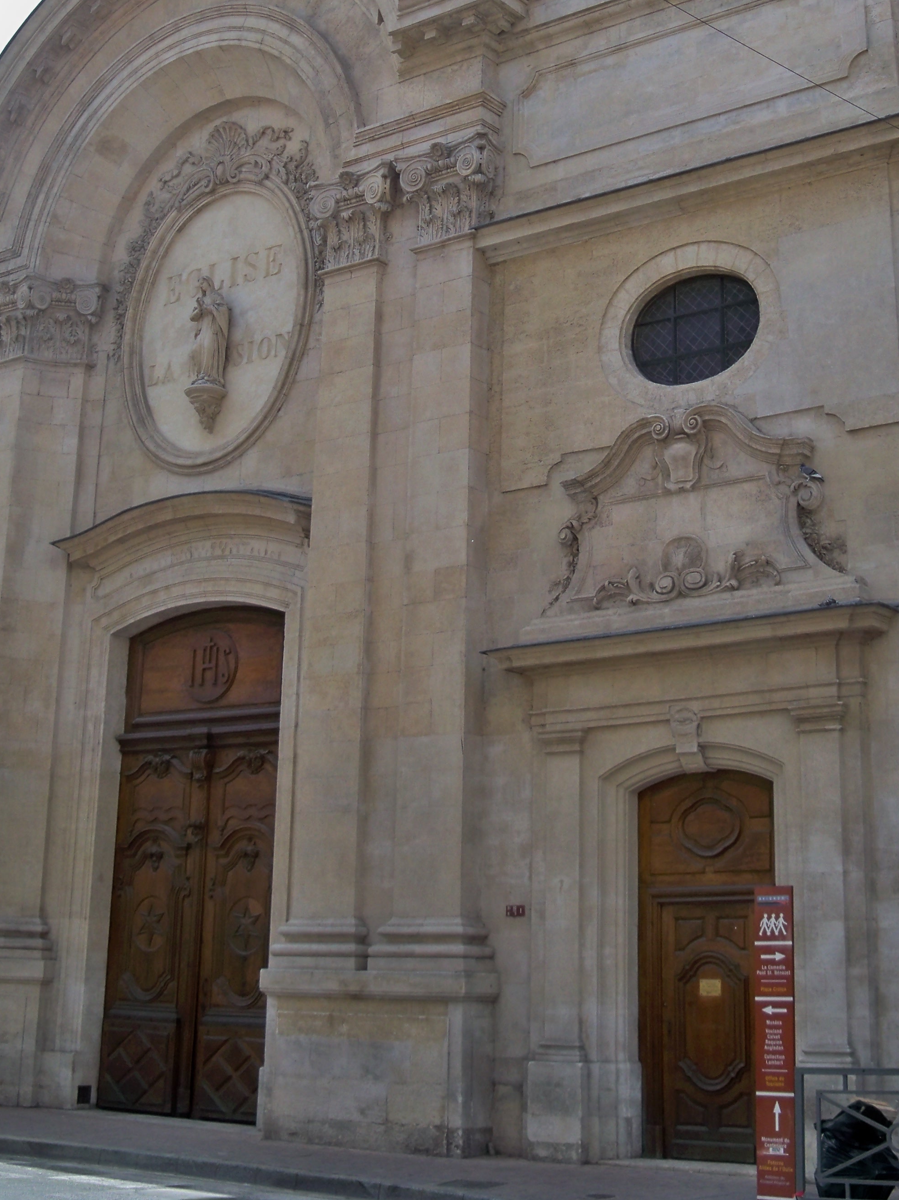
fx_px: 1836
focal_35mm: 53
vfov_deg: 35.3
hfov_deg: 27.5
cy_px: 293
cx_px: 530
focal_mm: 6.2
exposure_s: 1/500
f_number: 3.5
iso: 80
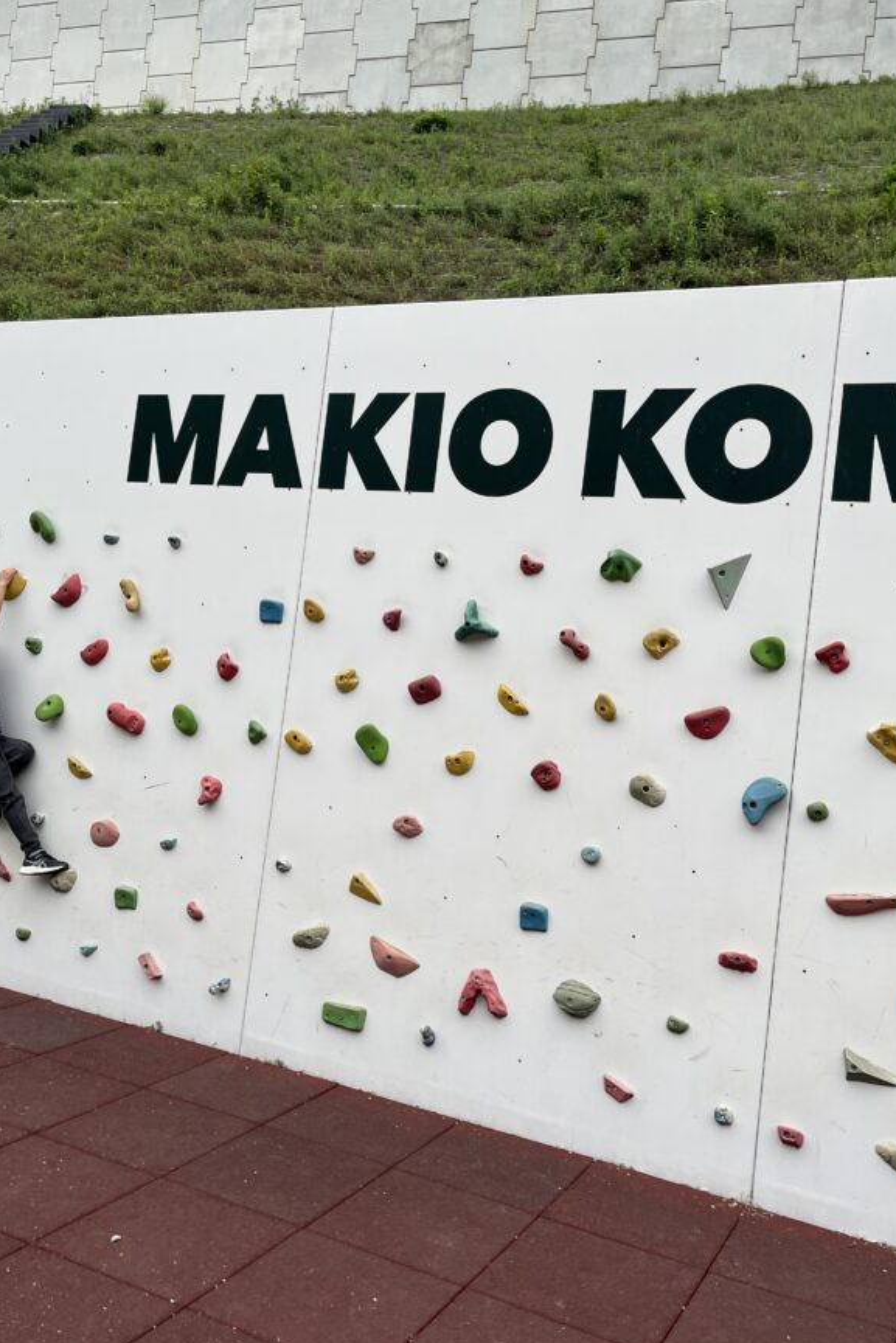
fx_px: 1194
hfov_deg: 41.1
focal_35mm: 32
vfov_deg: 58.7
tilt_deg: +0.6
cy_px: 643
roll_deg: -7.1
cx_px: 443
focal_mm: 5.1
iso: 40
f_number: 1.6
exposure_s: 1/122
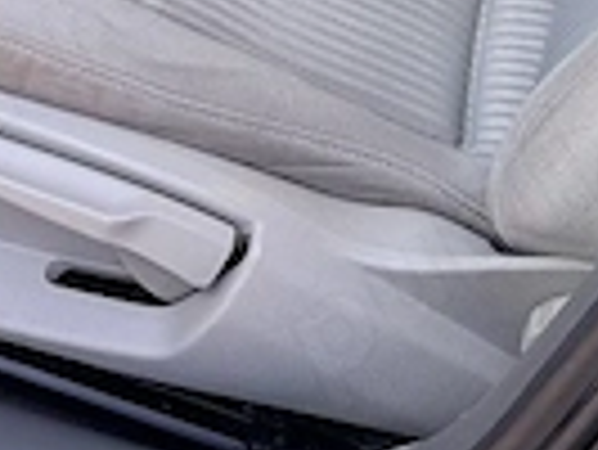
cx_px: 58
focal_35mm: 108
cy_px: -518
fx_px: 1867
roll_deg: -1.6
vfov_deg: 11.9
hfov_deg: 17.9
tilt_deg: -38.2
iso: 80
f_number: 1.78
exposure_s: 1/350
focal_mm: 6.76
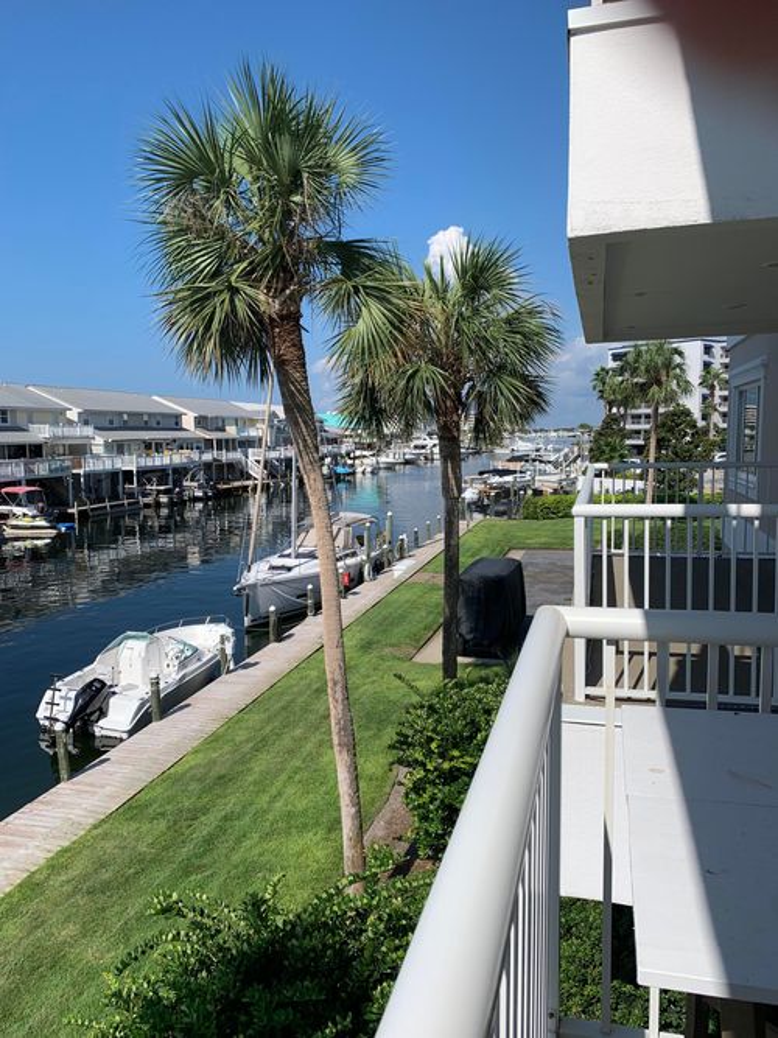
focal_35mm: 26
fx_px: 779
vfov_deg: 67.3
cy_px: 519
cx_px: 389
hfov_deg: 53.0
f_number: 1.8
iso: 25
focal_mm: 4.25
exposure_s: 1/3650
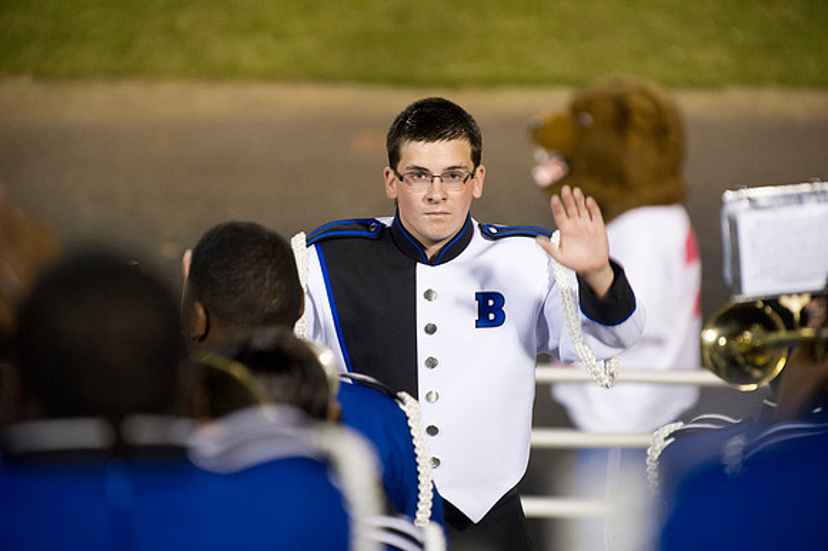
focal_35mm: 280
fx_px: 6436
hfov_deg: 7.4
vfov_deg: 4.9
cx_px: 414
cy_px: 276
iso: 4000
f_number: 4
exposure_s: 1/125
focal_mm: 280
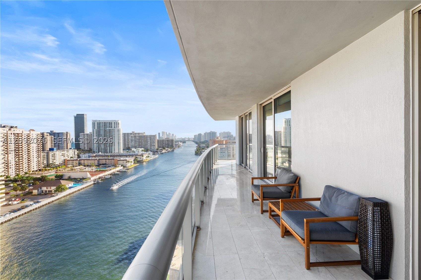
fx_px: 193
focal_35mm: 16
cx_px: 210
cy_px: 140
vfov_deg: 72.0
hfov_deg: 95.0
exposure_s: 1/15
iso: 250
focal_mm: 16.5
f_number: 16
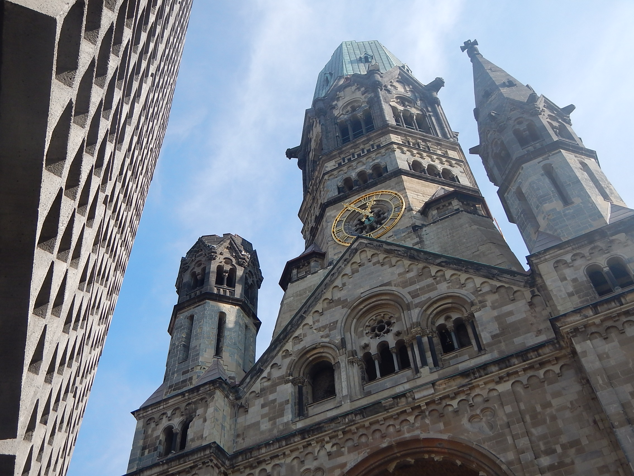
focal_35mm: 36
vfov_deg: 39.7
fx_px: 659
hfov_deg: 51.4
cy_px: 238
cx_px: 317
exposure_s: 1/640
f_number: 4
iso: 125
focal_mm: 6.5
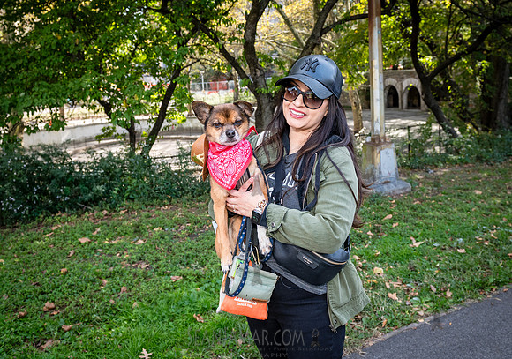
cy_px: 132
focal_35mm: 32
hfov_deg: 57.2
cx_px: 280
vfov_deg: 41.6
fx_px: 469
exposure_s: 1/400
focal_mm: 24
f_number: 5
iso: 1000
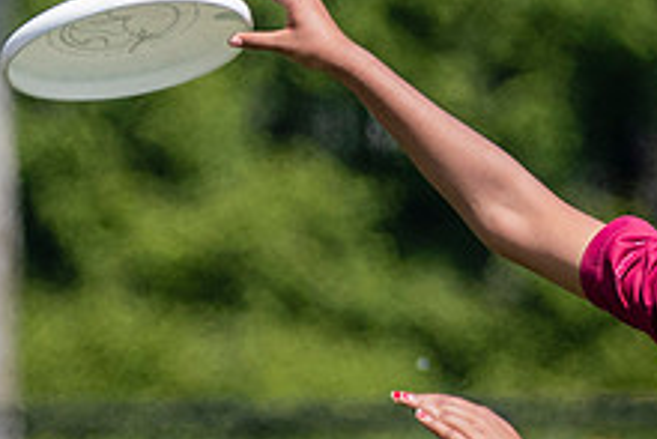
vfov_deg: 0.7
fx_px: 37472
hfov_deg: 1.0
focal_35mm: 2052
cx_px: 897
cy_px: 459
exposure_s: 1/1600
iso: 280
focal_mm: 280
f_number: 4
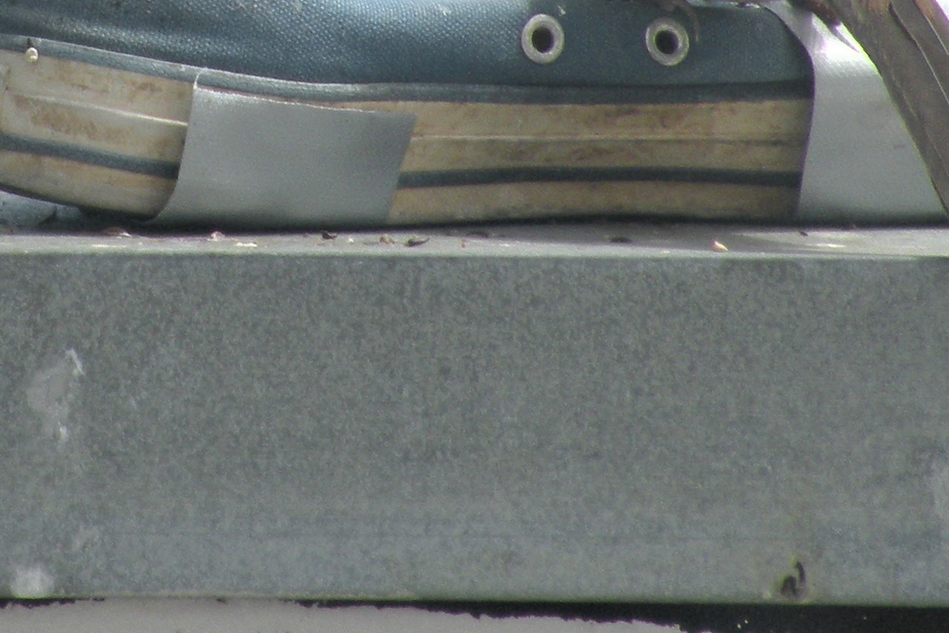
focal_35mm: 1002
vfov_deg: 1.4
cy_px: -155
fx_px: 26415
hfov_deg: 2.1
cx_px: 166
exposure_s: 1/500
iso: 64
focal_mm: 59.6
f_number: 4.5
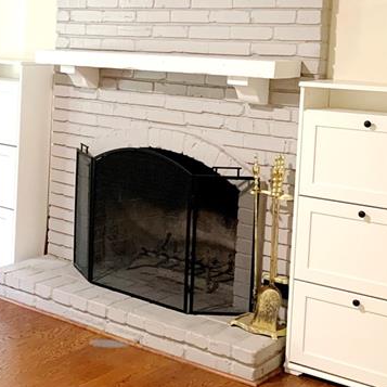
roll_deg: -1.6
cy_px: 113
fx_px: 835
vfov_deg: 25.9
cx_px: 1
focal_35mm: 66
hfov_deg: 24.9
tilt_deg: -5.5
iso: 320
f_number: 1.8
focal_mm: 4.25
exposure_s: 1/60
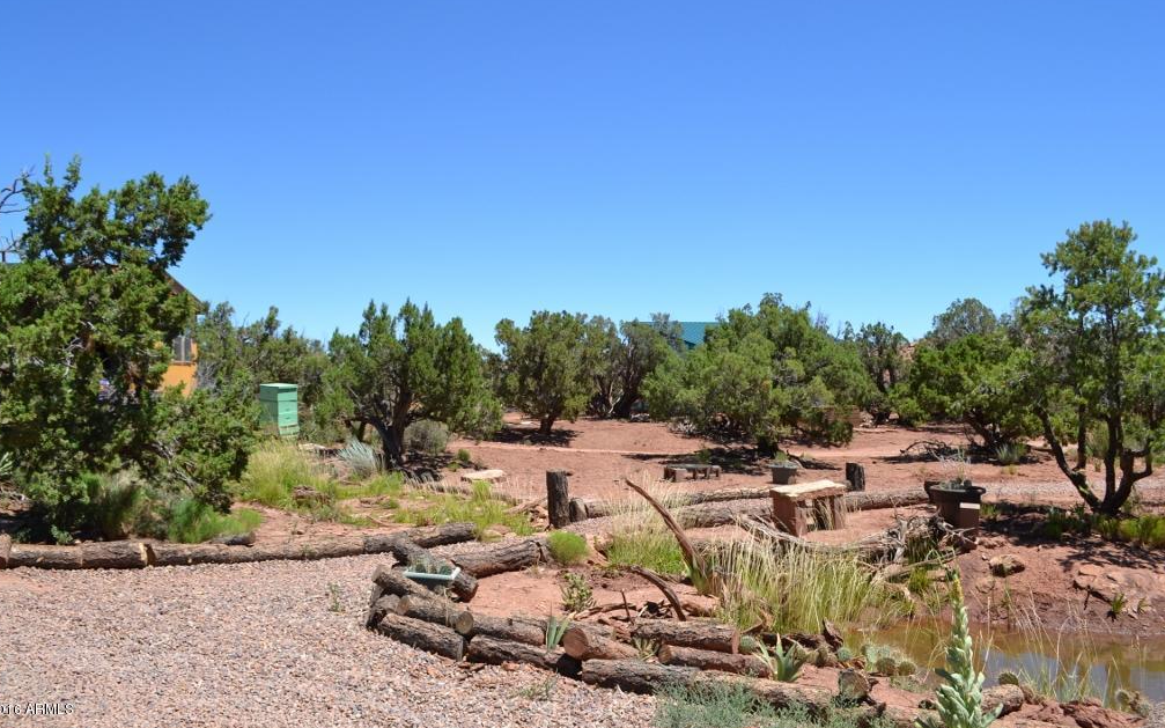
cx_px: 575
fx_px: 889
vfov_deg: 44.5
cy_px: 344
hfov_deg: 66.5
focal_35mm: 28
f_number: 8
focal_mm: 18
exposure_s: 1/250
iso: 100
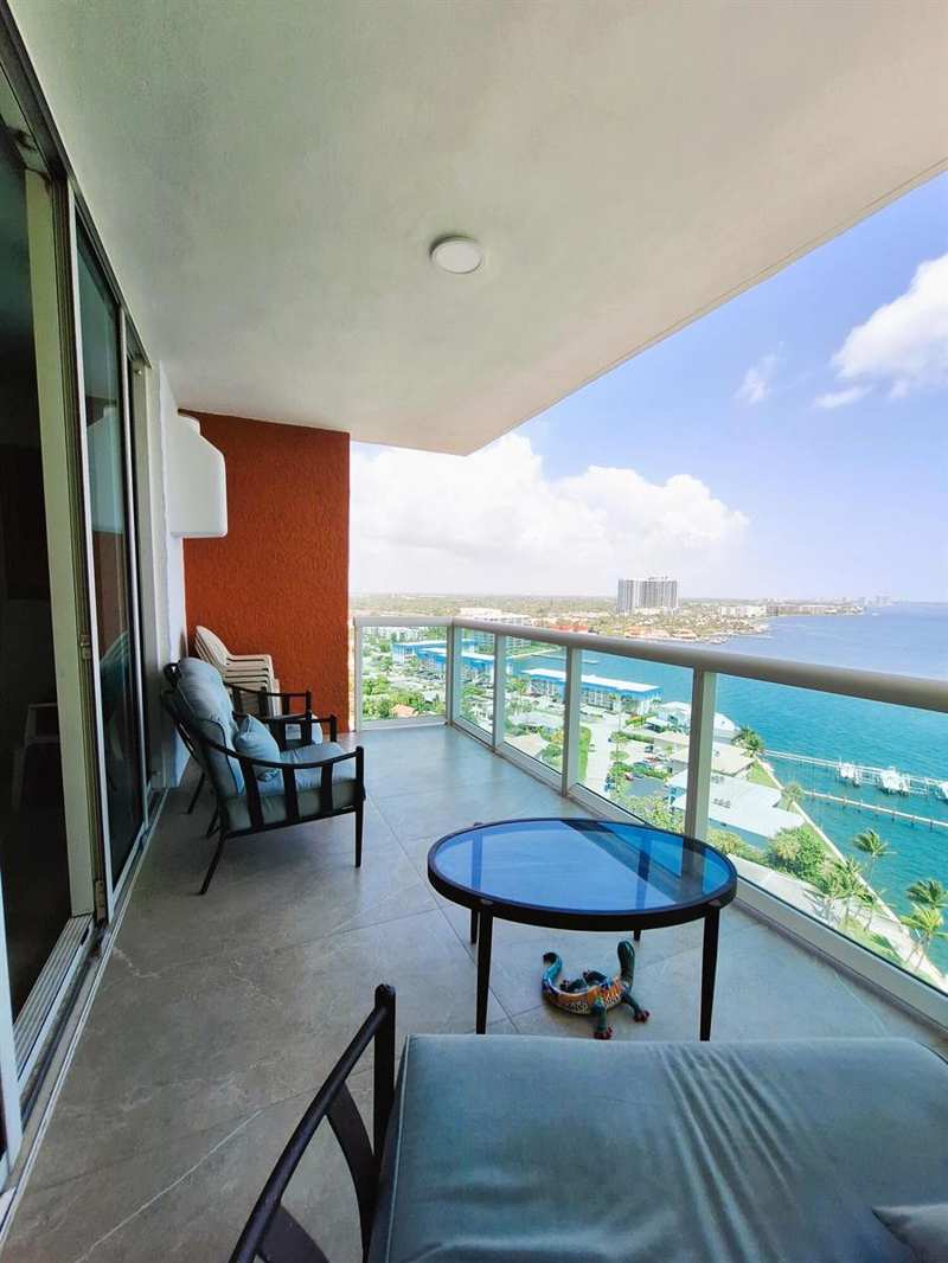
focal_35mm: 13
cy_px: 632
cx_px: 474
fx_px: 475
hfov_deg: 89.9
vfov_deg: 106.2
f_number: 2.2
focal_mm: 1.74
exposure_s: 1/1330
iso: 40
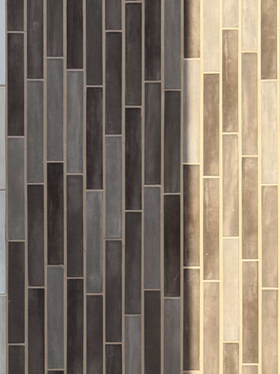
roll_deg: -0.3
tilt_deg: +0.5
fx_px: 1564
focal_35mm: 145
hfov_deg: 10.2
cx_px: 32
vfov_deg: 13.5
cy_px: 334
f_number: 1.78
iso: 64
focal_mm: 6.76
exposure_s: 1/2146
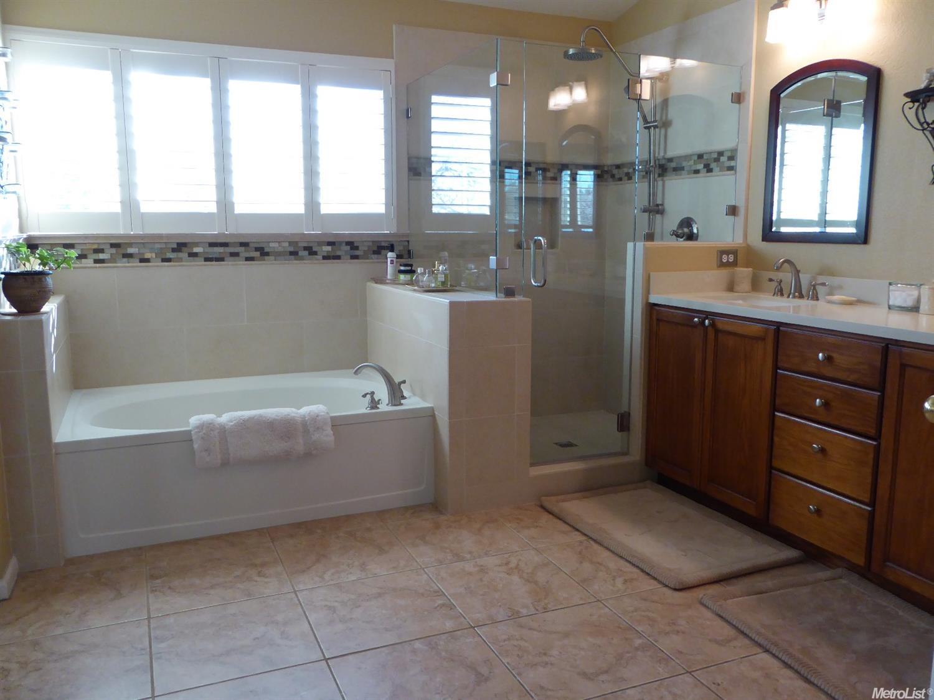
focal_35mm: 29
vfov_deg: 48.2
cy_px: 350
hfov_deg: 61.7
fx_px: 782
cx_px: 467
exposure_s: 1/60
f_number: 3.5
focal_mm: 5
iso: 320
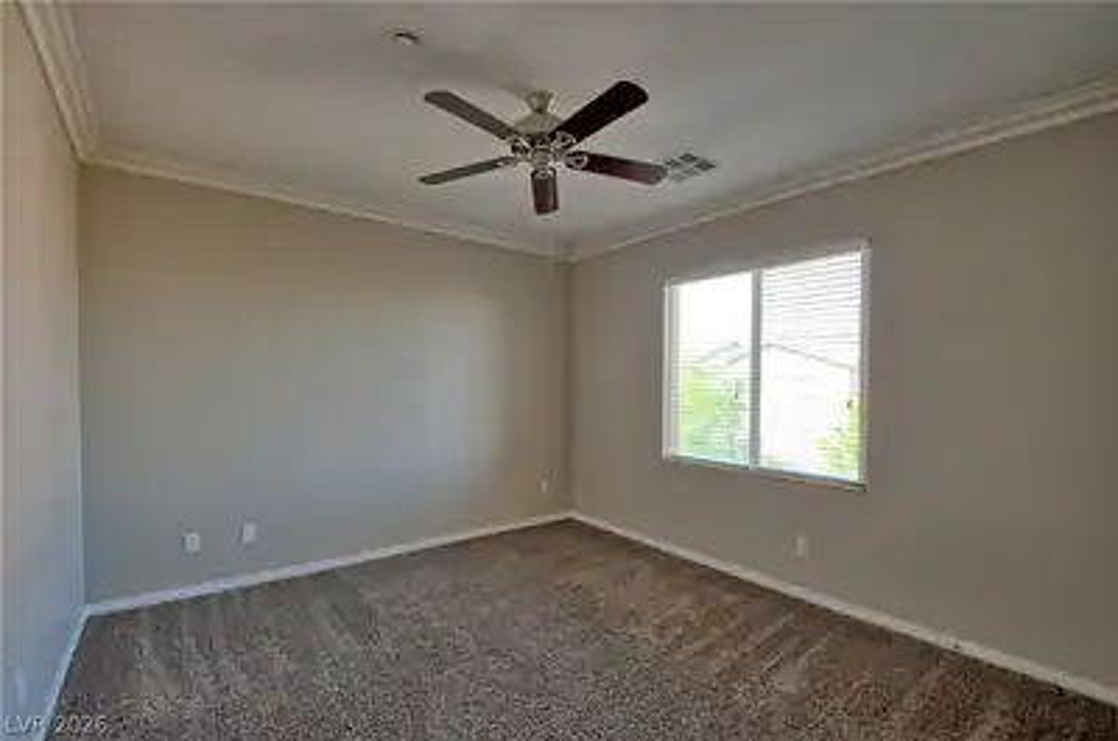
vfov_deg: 77.1
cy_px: 370
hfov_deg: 100.5
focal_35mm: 15
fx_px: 465
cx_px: 559
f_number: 8
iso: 1250
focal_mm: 10
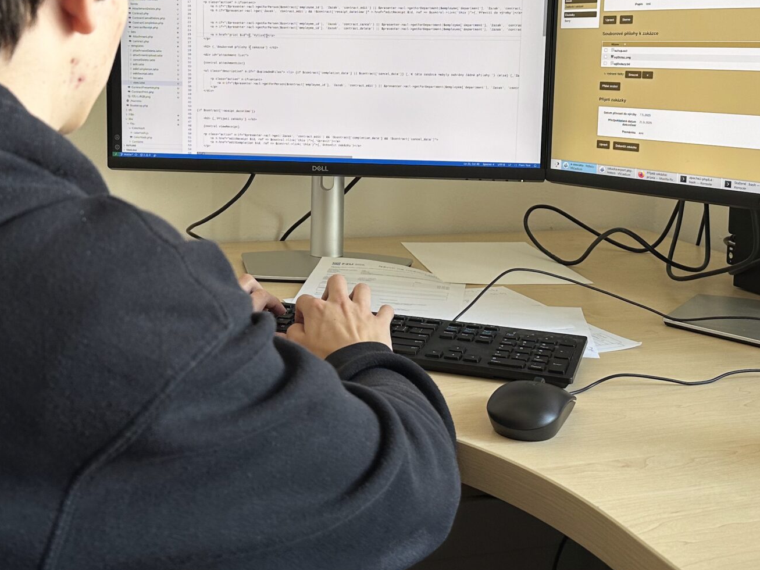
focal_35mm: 47
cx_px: 313
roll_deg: -1.0
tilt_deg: -6.8
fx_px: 1032
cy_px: 169
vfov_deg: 30.5
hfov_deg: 40.3
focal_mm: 6.86
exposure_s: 1/121
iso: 100
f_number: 1.78
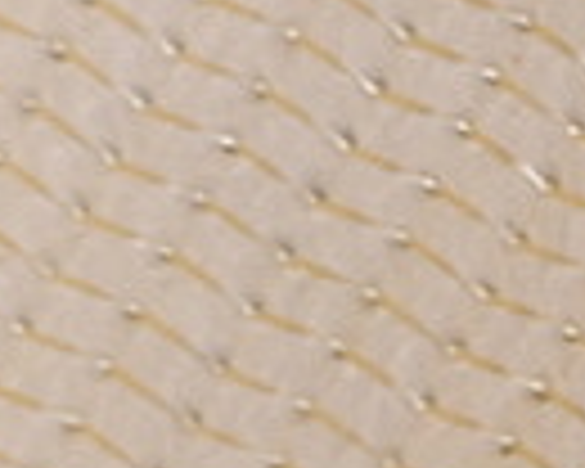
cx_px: 1300
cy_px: 675
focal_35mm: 586
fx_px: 10146
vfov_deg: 2.6
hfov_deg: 3.3
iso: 160
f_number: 7.1
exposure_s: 1/80
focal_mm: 50
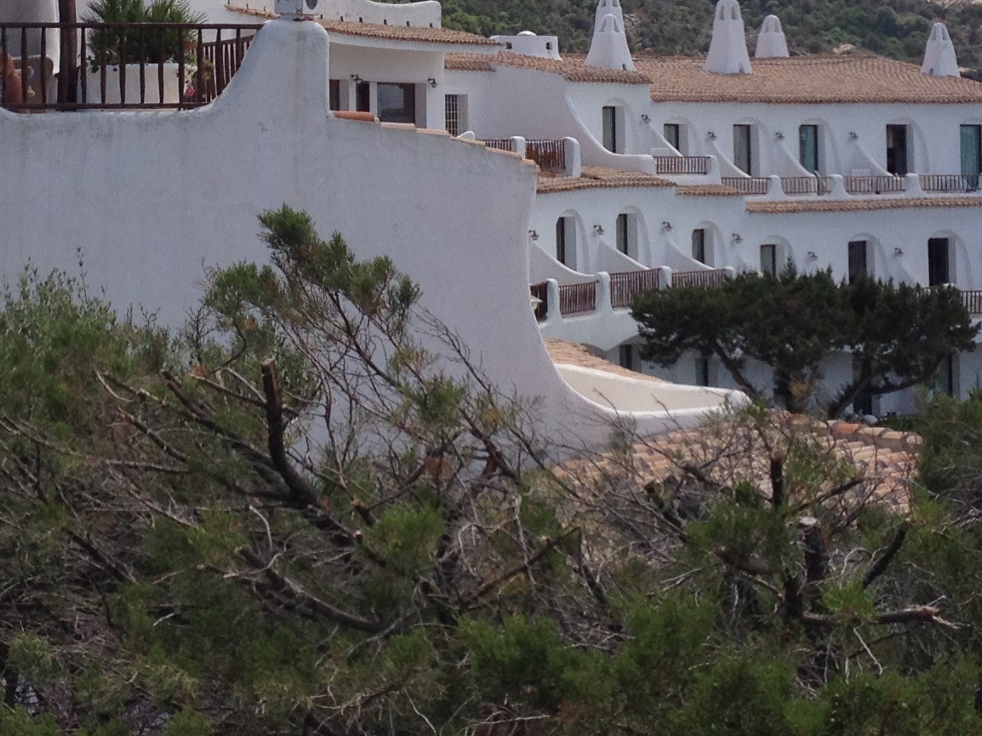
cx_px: 363
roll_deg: +0.7
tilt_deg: +0.7
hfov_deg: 19.8
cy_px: 78
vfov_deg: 14.8
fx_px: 2808
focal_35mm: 99
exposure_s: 1/1493
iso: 50
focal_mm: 4.28
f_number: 2.4
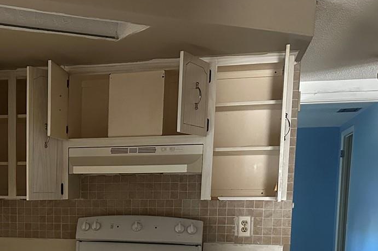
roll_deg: +0.2
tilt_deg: -6.3
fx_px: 609
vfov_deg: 22.3
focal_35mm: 58
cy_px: 260
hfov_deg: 32.5
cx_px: 26
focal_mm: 6.86
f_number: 1.78
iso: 640
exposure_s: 1/60
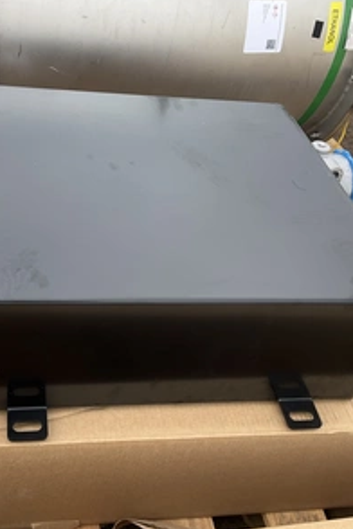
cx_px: 112
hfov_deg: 32.3
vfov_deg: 47.4
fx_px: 603
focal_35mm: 41
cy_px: 264
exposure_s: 1/397
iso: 25
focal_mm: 3
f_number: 1.8
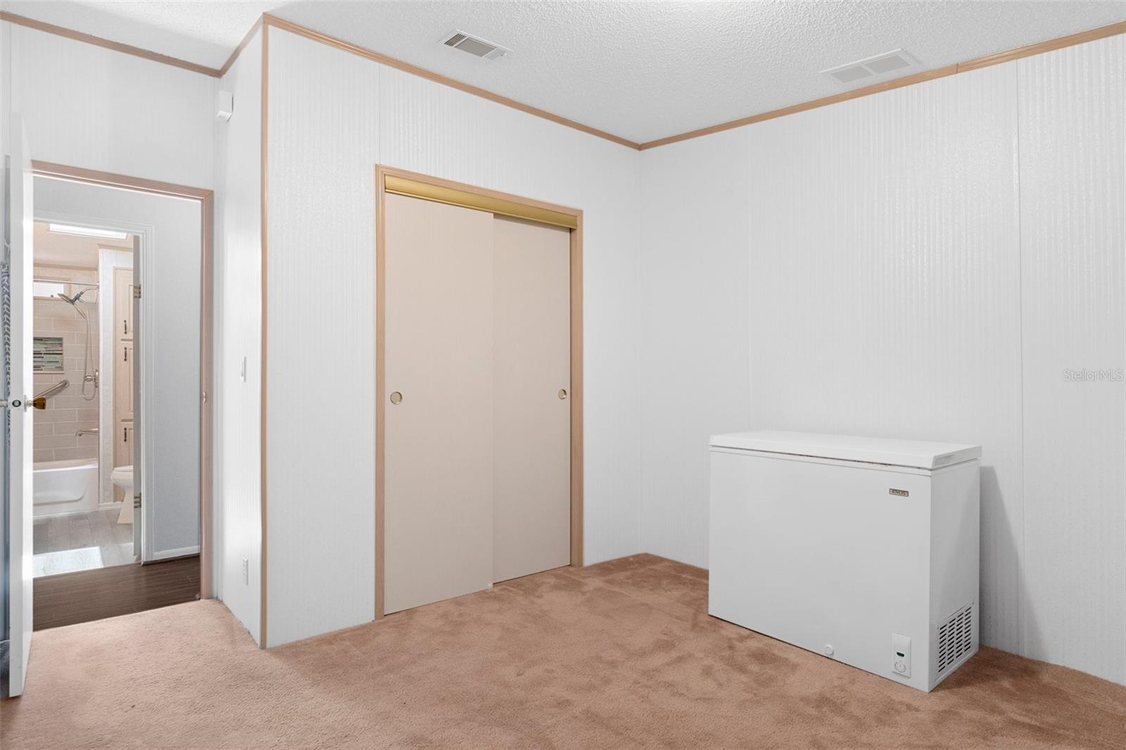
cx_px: 563
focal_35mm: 20
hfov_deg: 85.4
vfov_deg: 63.2
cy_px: 375
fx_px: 610
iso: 500
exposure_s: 3.2
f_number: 8
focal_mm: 13
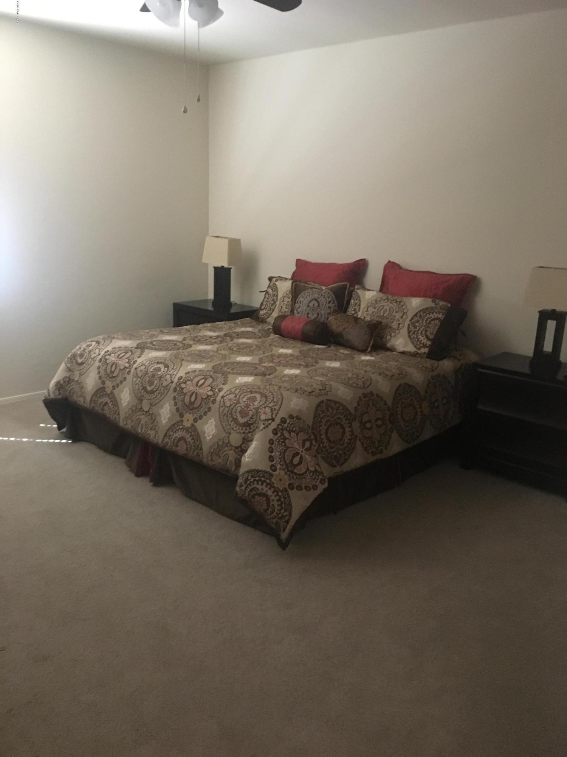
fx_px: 633
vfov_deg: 61.7
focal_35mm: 29
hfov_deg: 48.2
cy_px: 378
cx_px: 284
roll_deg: -2.3
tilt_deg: -12.9
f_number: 2.2
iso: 500
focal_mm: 4.15
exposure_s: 1/15
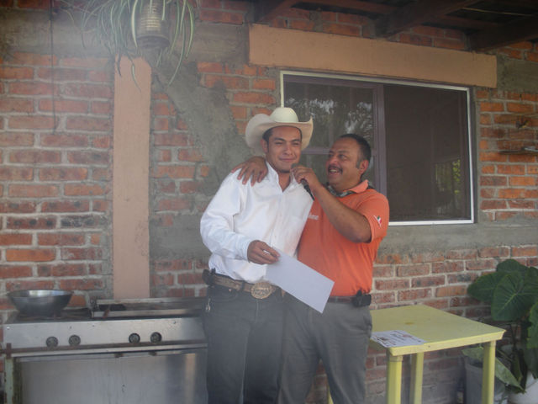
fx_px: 560
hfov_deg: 51.4
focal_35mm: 36
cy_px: 202
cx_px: 269
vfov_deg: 39.7
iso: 64
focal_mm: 6.3
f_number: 3.5
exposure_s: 1/60
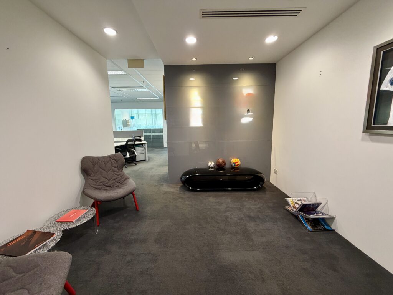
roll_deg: +1.3
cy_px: 148
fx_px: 159
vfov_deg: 85.7
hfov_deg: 102.1
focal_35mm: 14
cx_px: 196
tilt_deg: -8.8
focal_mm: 2.22
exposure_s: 1/50
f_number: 2.2
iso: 250
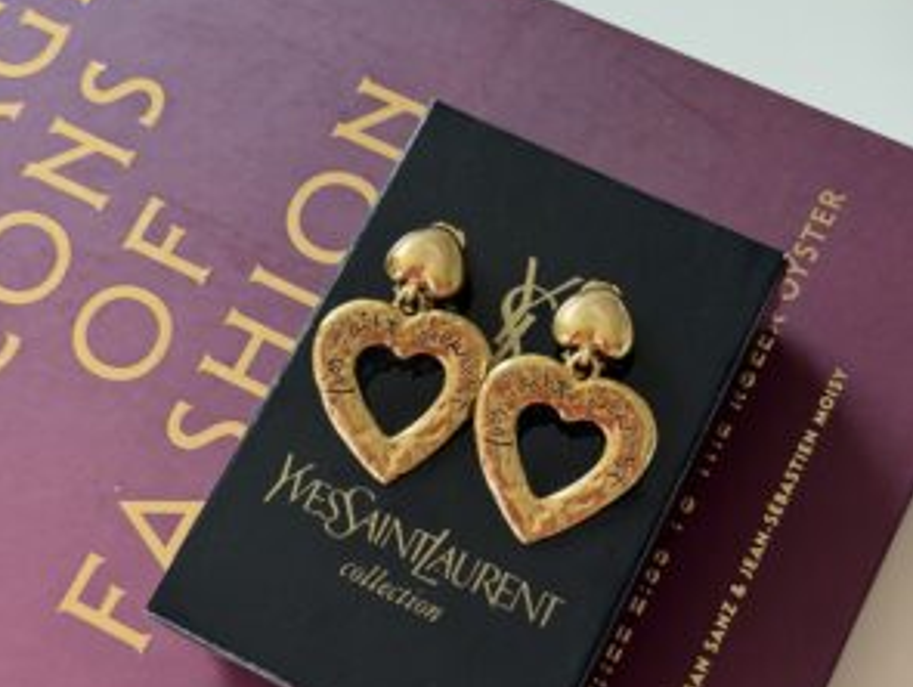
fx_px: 1716
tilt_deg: -70.0
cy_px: 331
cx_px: 455
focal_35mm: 65
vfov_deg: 22.6
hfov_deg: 29.8
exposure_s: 1/78
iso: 100
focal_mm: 6.76
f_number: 1.78
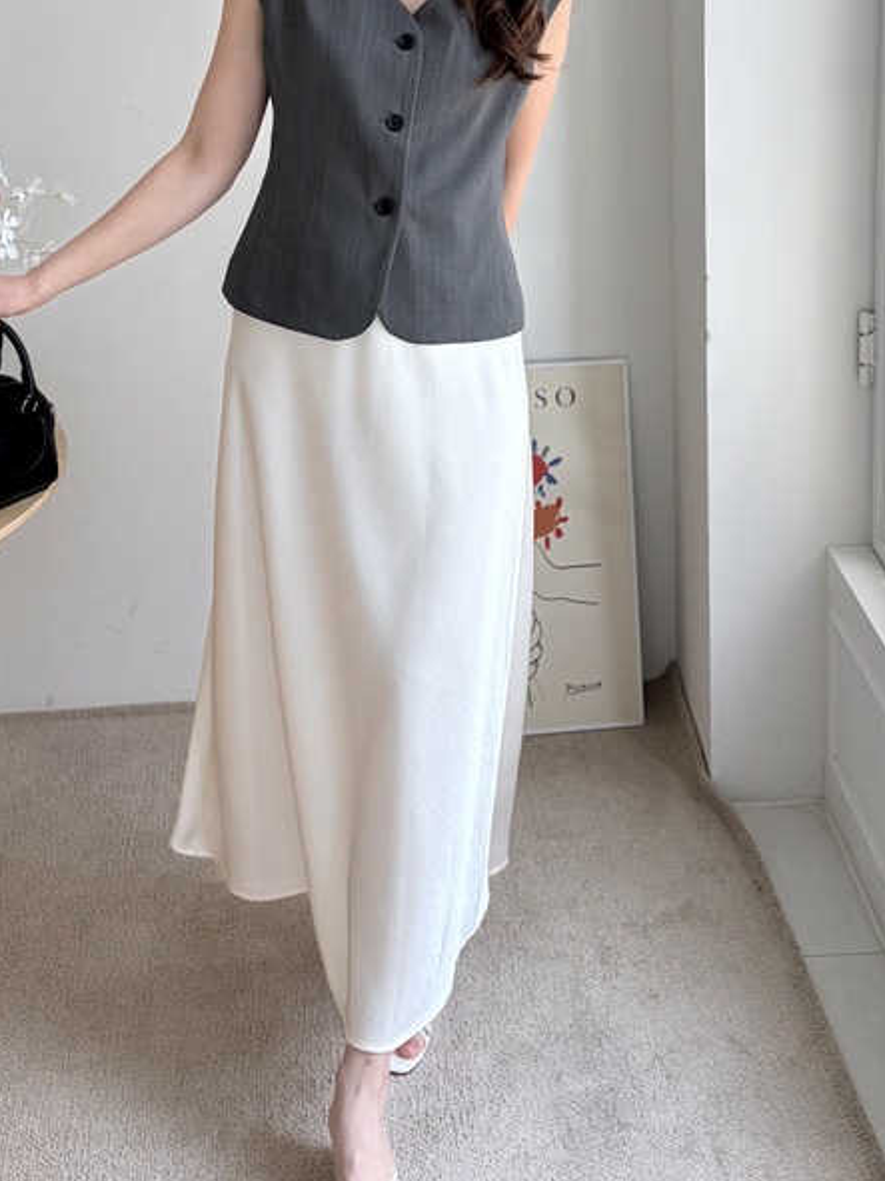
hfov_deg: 32.8
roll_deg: +1.5
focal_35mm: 44
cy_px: 198
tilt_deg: -9.4
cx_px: 487
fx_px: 1500
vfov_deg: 40.7
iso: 50
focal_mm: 5.96
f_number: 1.6
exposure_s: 1/210
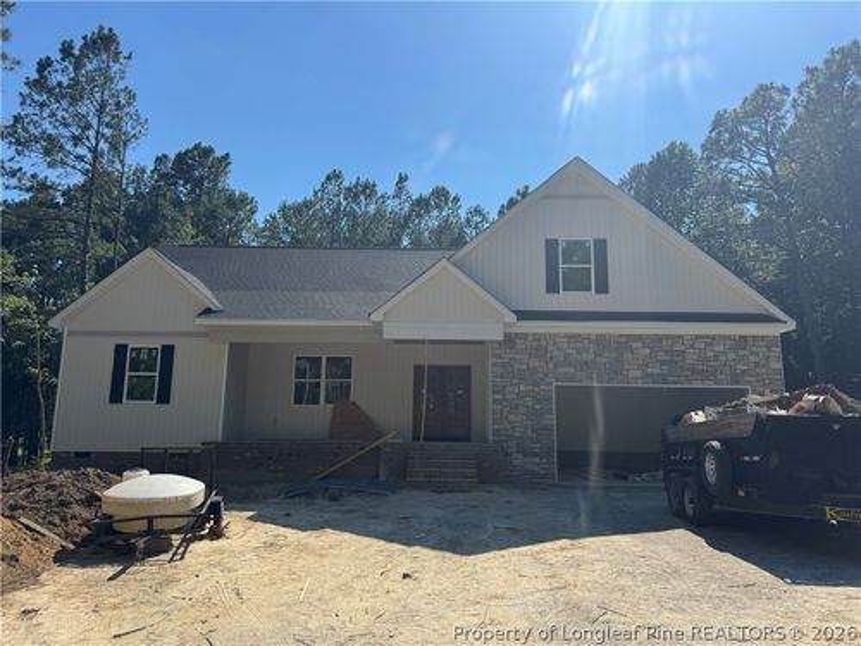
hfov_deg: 71.6
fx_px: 597
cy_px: 323
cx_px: 430
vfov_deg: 56.8
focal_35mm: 24
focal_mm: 6.76
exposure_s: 1/7092
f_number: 1.78
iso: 80
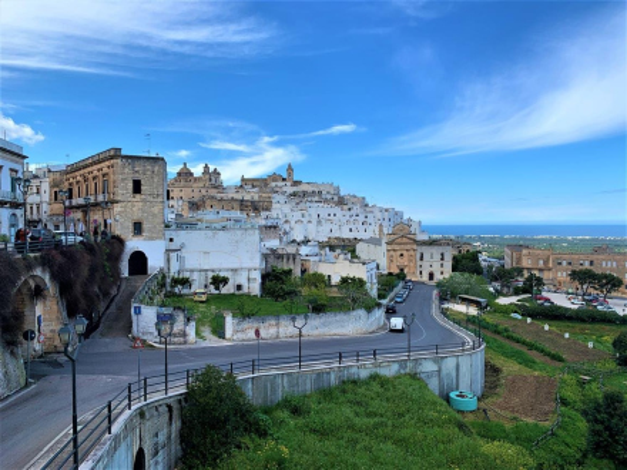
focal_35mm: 26
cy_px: 235
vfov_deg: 53.1
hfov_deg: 67.3
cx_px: 314
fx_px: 471
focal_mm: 4.25
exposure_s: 1/1779
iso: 25
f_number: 1.8
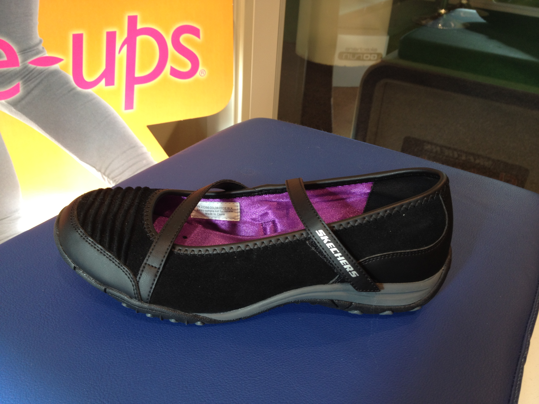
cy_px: 202
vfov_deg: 40.7
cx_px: 270
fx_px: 545
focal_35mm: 35
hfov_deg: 52.6
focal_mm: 4.28
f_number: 2.4
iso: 64
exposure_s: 1/60
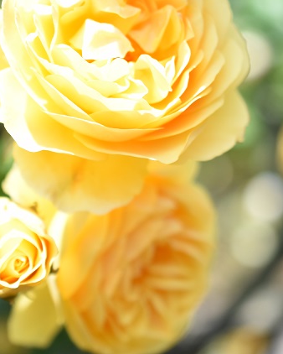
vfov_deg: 19.9
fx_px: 1004
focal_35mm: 96
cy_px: 120
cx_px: 114
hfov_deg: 16.0
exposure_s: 1/4000
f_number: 3
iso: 800
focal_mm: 40
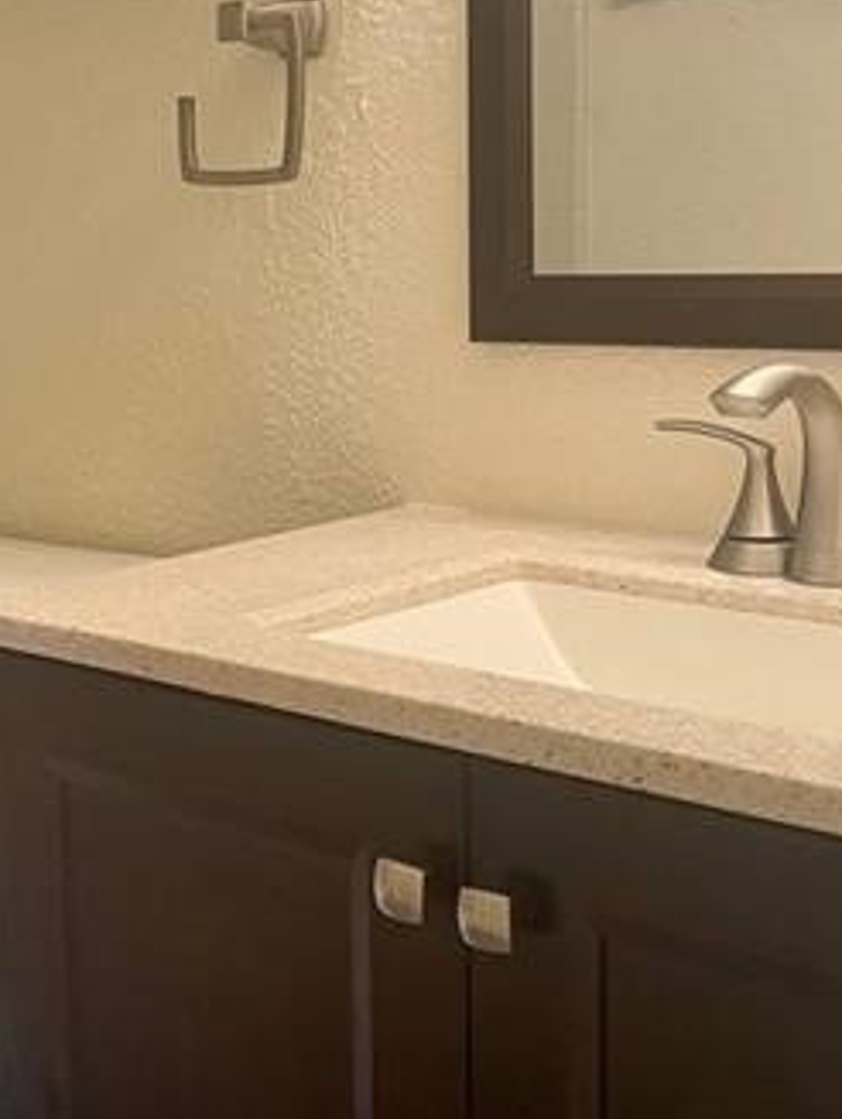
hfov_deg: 23.5
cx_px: 99
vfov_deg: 31.6
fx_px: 1974
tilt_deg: -7.0
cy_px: 476
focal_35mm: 61
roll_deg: +1.4
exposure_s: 1/60
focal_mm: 4.2
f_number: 1.6
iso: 125
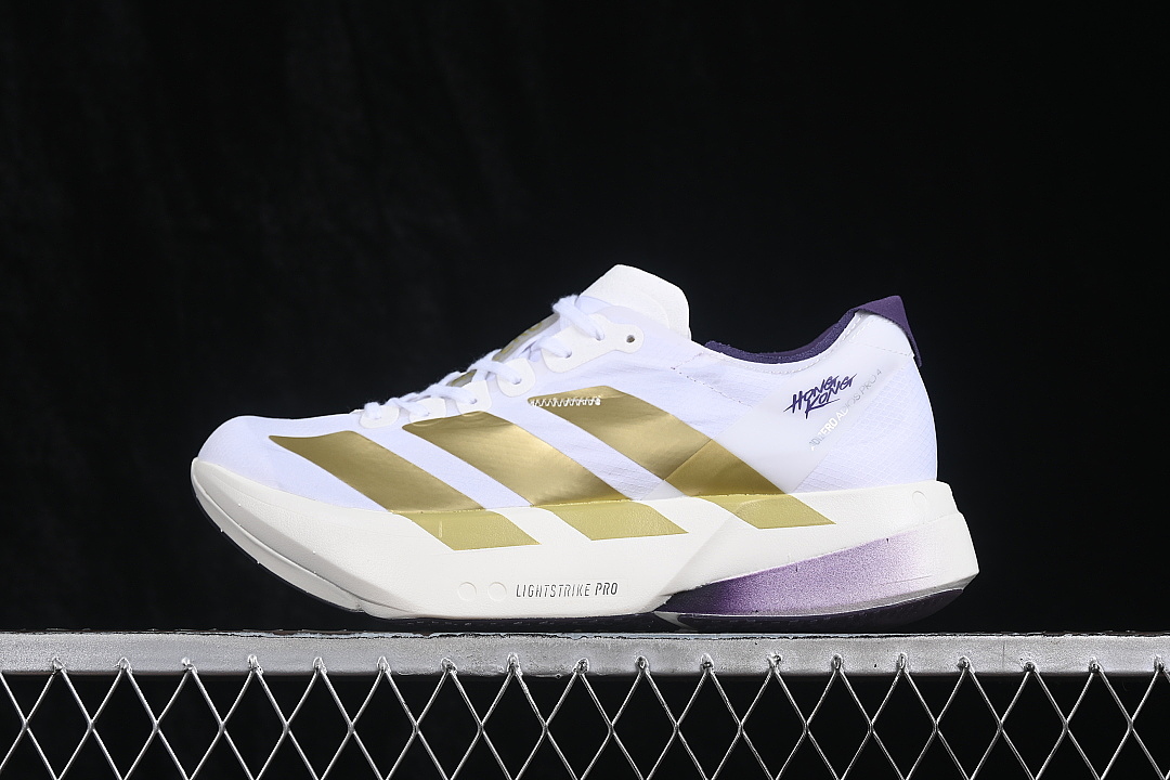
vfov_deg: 18.2
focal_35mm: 75
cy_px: 390
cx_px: 585
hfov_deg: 27.0
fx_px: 2437
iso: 160
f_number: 8
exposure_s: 1/80
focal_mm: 50
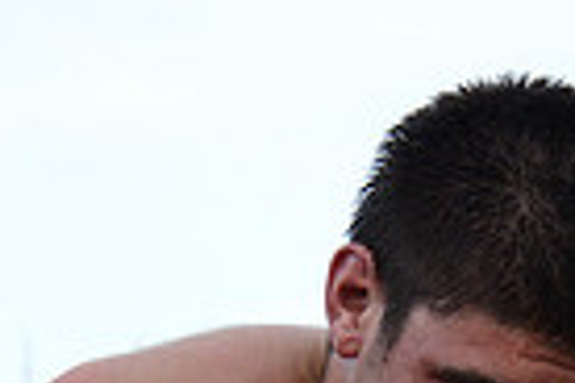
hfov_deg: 9.9
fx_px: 3226
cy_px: 801
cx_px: 871
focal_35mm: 202
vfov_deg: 6.6
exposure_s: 1/640
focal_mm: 48
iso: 640
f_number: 4.5
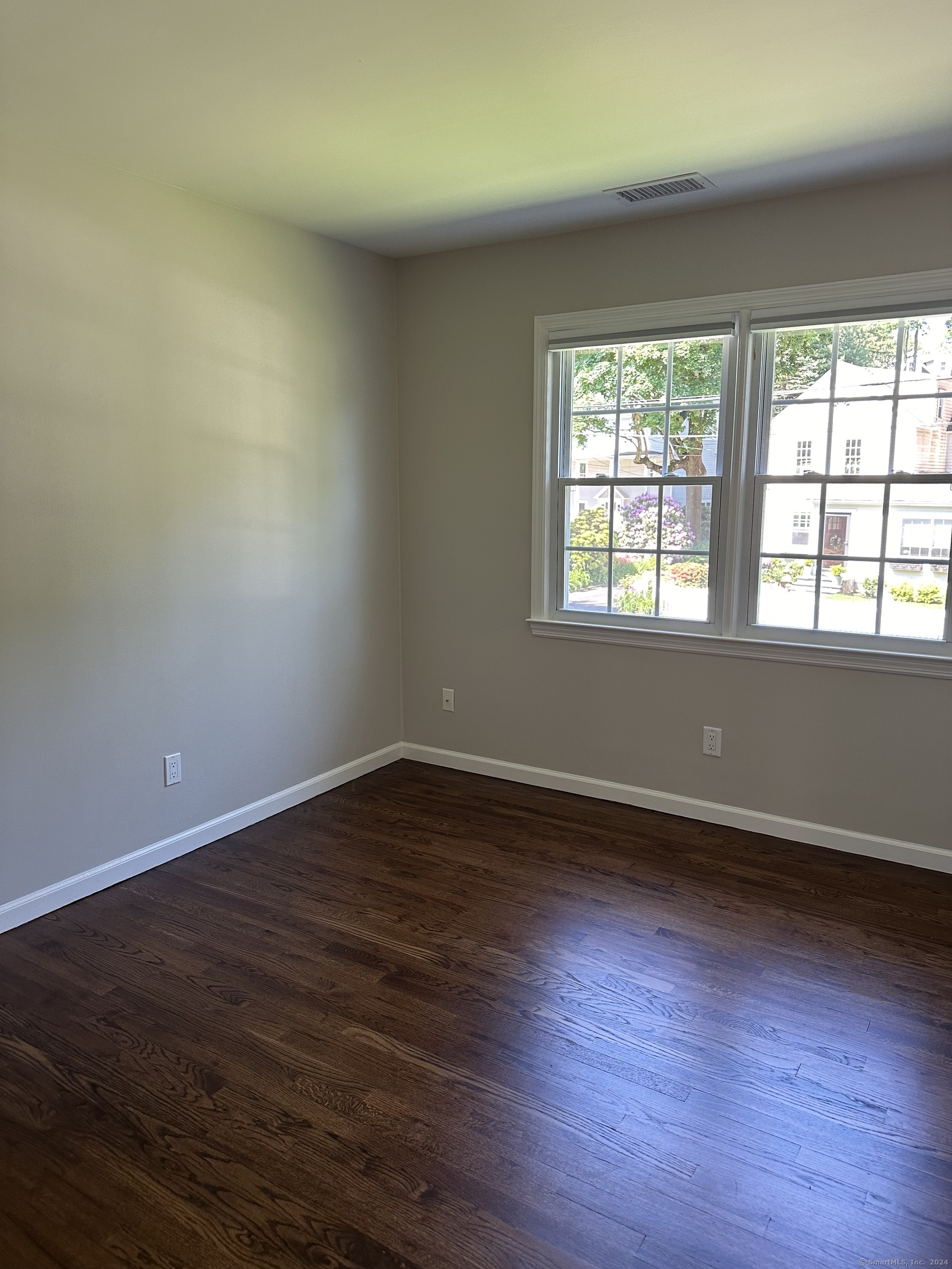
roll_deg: -0.4
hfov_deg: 56.8
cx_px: 476
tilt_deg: -7.0
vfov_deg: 71.6
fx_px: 880
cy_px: 634
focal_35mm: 24
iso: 160
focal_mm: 6.86
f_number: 1.78
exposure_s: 1/120
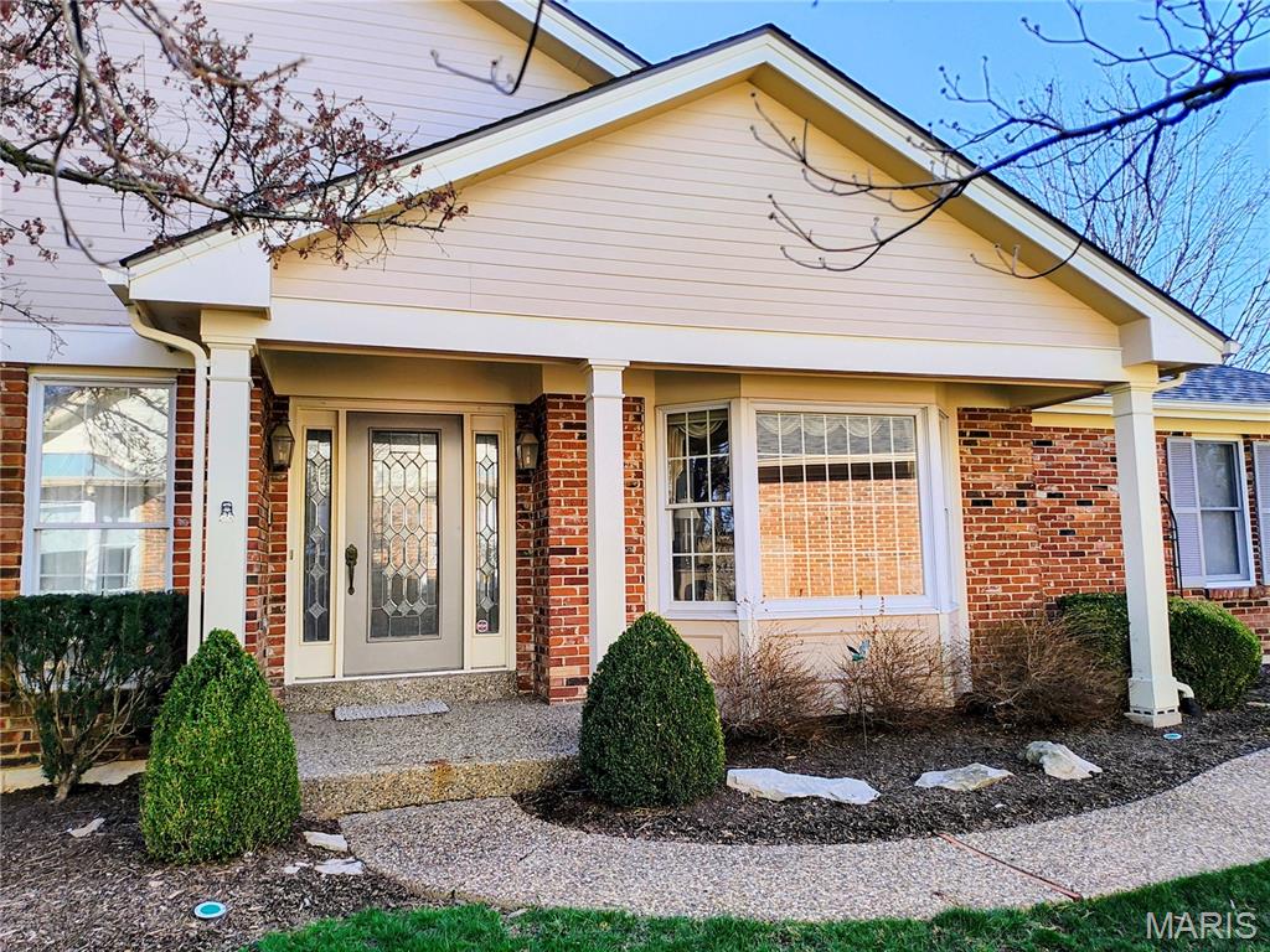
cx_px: 635
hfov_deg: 69.4
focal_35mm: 25
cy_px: 476
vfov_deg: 54.9
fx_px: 917
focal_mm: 4.15
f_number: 1.5
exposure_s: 1/759
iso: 101
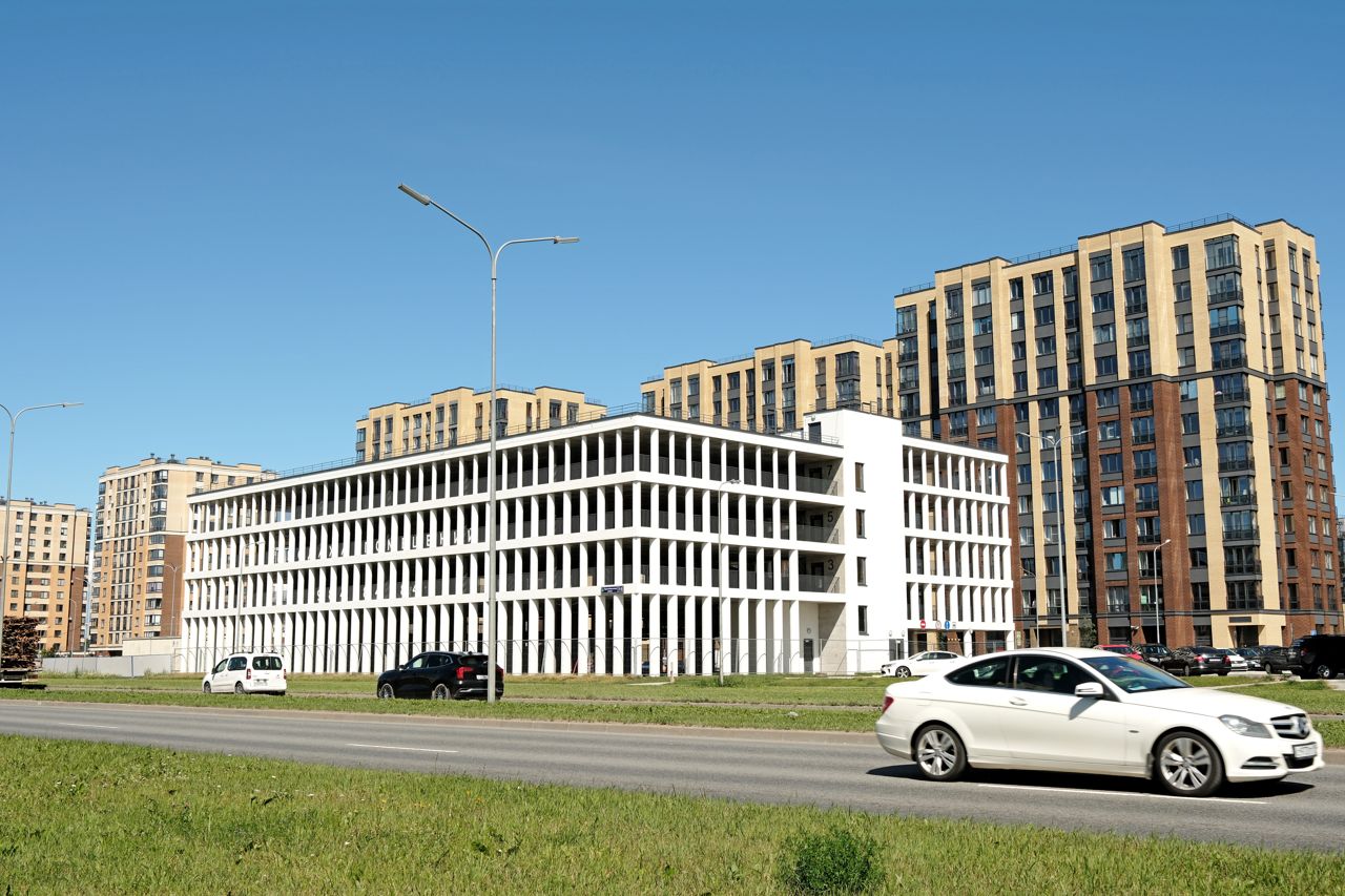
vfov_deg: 36.9
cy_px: 448
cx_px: 672
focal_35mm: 36
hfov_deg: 53.1
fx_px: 1345
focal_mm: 24.2
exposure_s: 1/500
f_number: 6.4
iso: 125
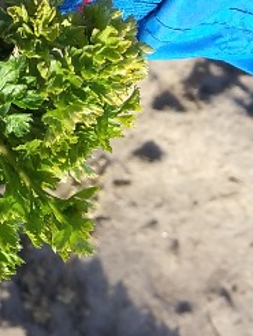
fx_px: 1109
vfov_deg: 16.6
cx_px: -262
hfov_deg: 11.6
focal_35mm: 114
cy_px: -49
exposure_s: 1/398
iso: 100
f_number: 1.8
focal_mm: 3.6
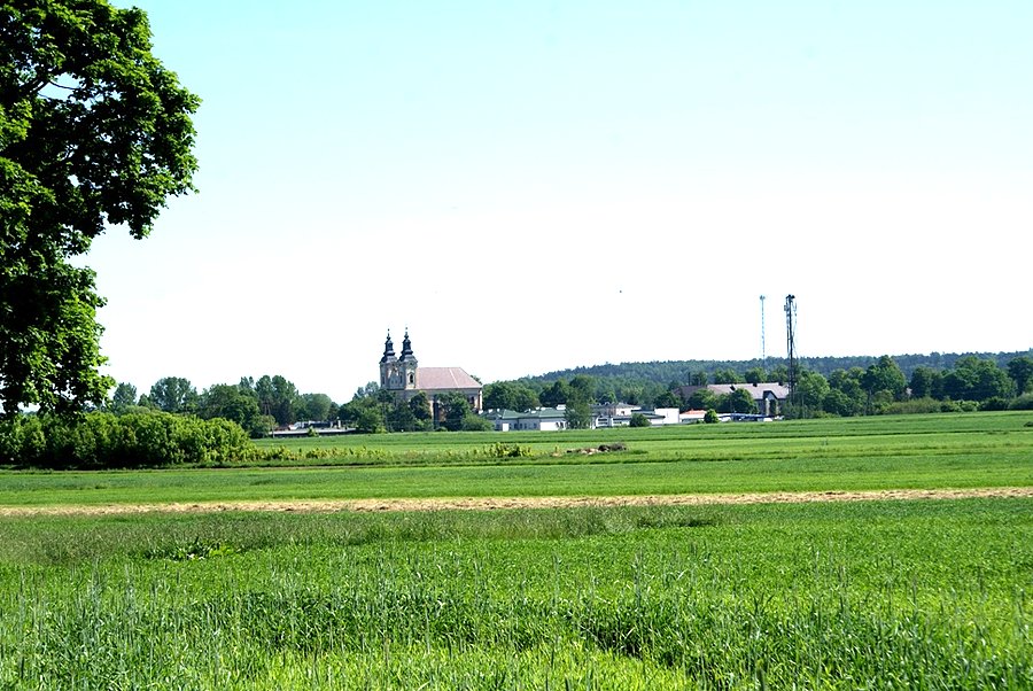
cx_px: 516
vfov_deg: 13.1
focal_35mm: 105
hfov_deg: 19.4
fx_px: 3016
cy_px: 346
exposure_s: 1/160
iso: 100
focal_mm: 70
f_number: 11
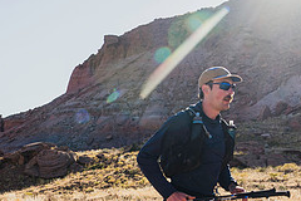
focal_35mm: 82
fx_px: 686
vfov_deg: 16.3
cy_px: 198
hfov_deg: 23.6
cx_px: -6
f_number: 4.5
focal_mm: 28
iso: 125
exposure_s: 1/800
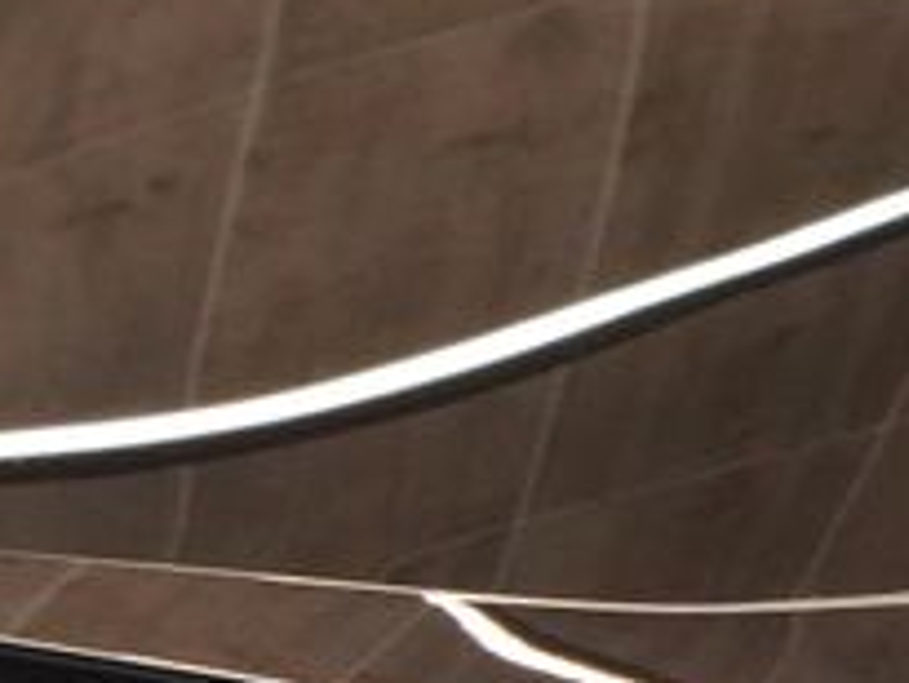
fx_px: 8828
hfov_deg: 5.9
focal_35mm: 336
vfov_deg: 4.4
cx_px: 1060
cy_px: 1248
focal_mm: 70
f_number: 5.6
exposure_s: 1/160
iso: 12800
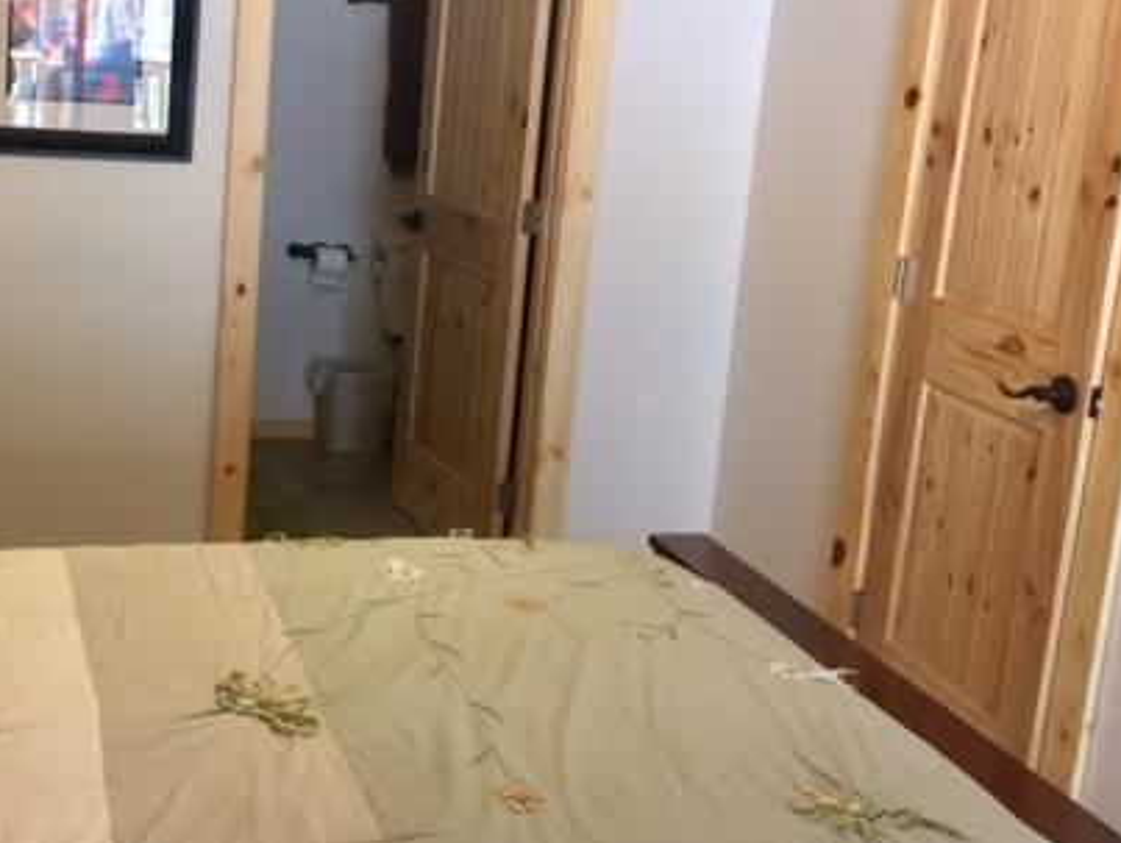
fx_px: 1491
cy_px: 284
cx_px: 259
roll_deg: -2.8
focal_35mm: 46
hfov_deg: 39.9
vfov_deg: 31.3
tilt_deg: -9.5
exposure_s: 1/15
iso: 32
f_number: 2.2
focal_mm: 4.15
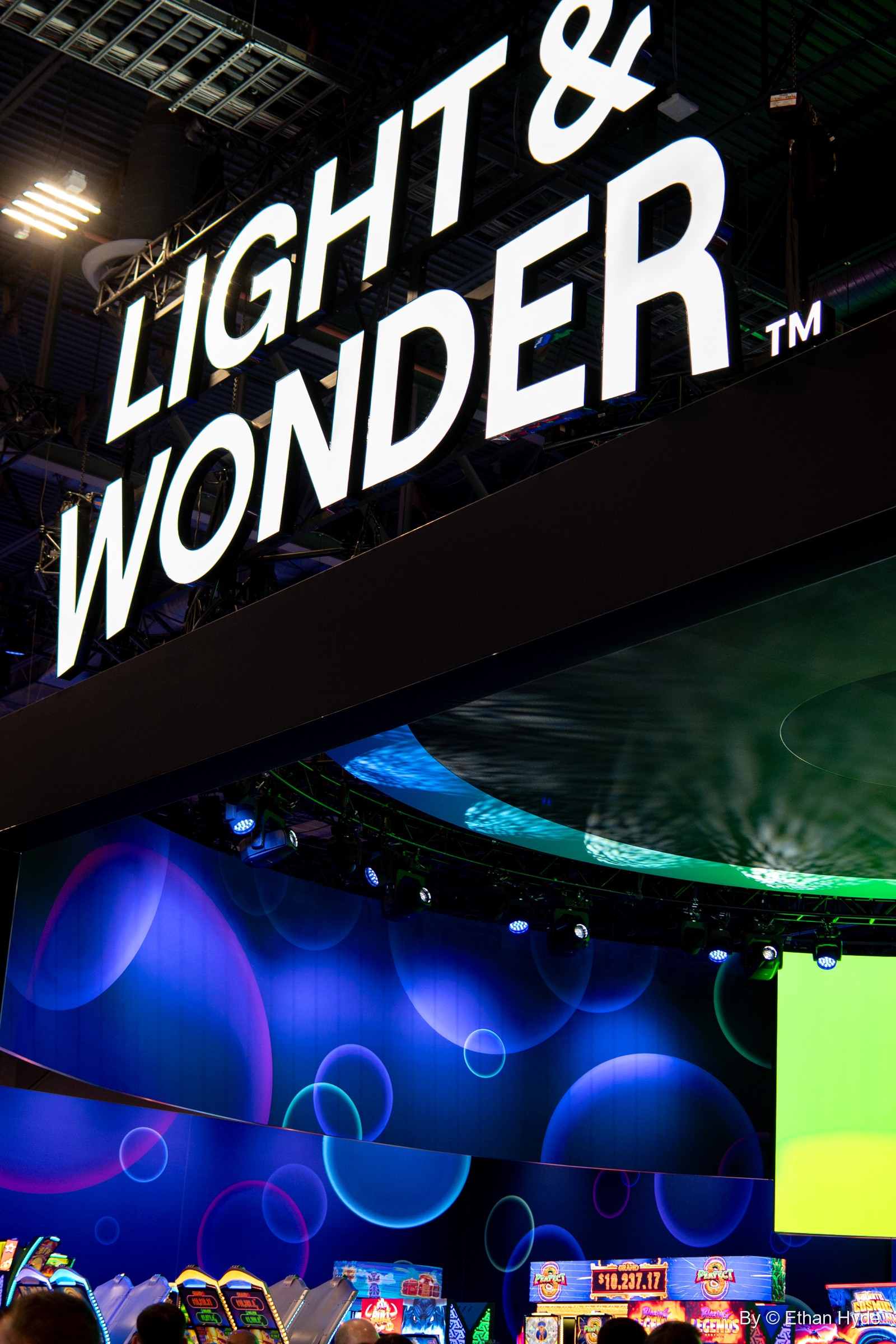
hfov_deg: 26.0
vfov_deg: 38.2
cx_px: 448
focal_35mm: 52
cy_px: 672
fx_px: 1941
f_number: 2.8
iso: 800
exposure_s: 1/200
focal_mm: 35
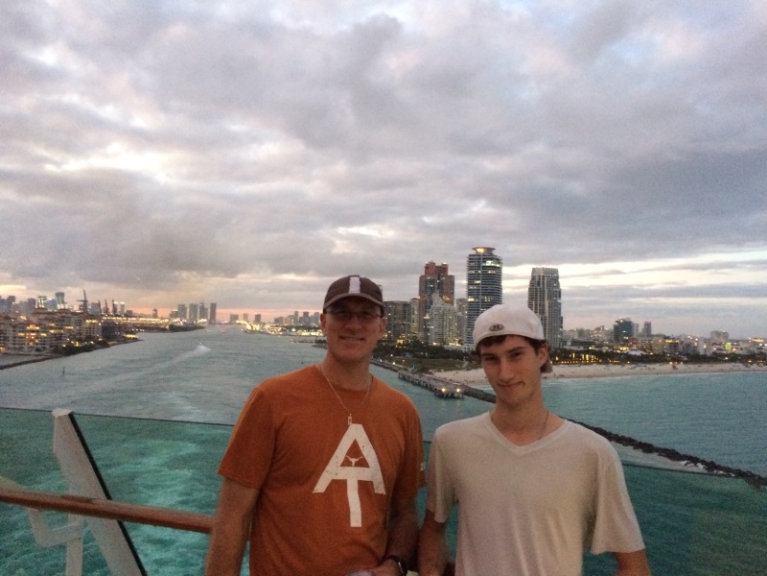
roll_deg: -1.4
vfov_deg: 48.2
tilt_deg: +1.9
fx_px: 643
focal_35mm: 29
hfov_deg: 61.7
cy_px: 288
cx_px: 384
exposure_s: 1/15
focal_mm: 4.15
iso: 400
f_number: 2.2
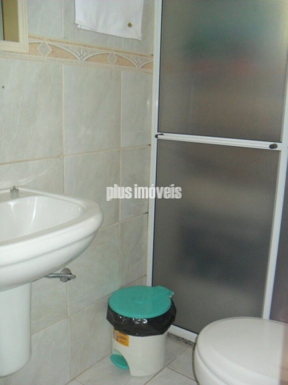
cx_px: 144
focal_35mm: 35
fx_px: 388
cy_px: 192
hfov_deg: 40.7
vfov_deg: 52.6
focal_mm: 6.3
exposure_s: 1/45
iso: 200
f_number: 3
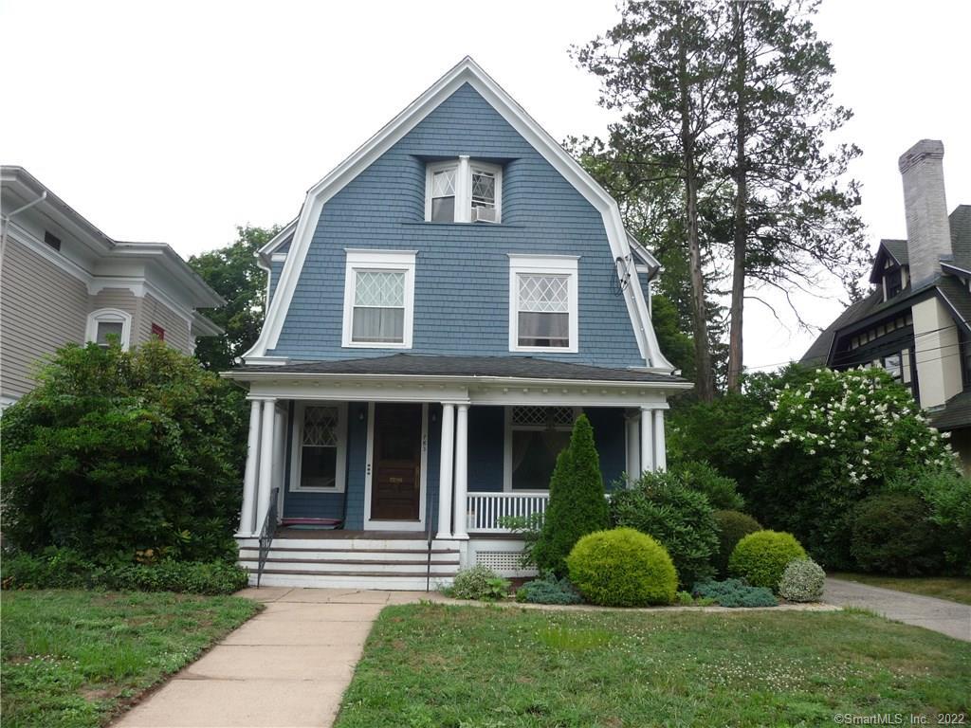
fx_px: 785
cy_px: 364
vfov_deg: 49.7
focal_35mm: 28
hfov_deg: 63.4
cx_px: 486
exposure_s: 1/320
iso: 100
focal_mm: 4.7
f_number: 3.3
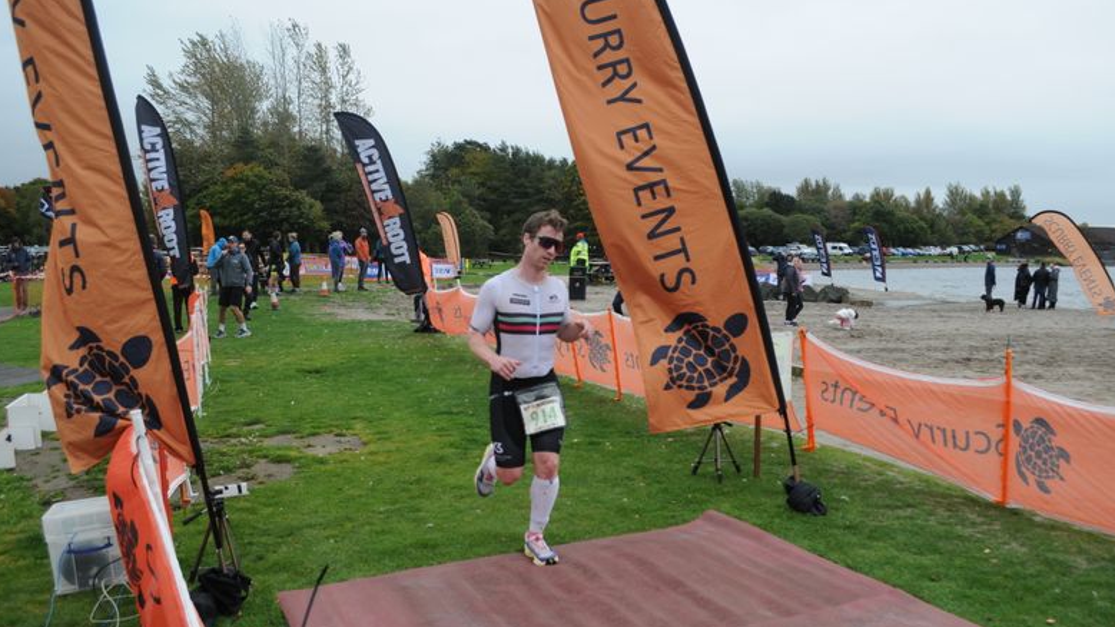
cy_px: 329
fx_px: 857
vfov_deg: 40.2
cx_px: 565
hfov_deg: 66.1
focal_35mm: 29
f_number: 5.6
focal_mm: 18
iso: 400
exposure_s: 1/200
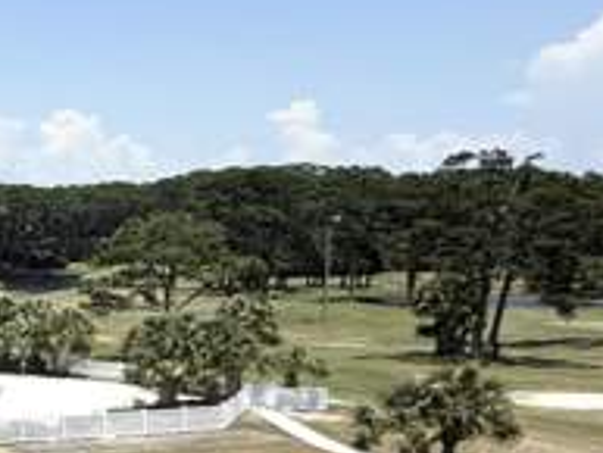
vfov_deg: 25.1
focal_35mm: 58
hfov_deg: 21.0
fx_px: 1011
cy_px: 297
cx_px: -509
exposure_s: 1/2092
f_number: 2.2
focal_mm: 2.22
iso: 50
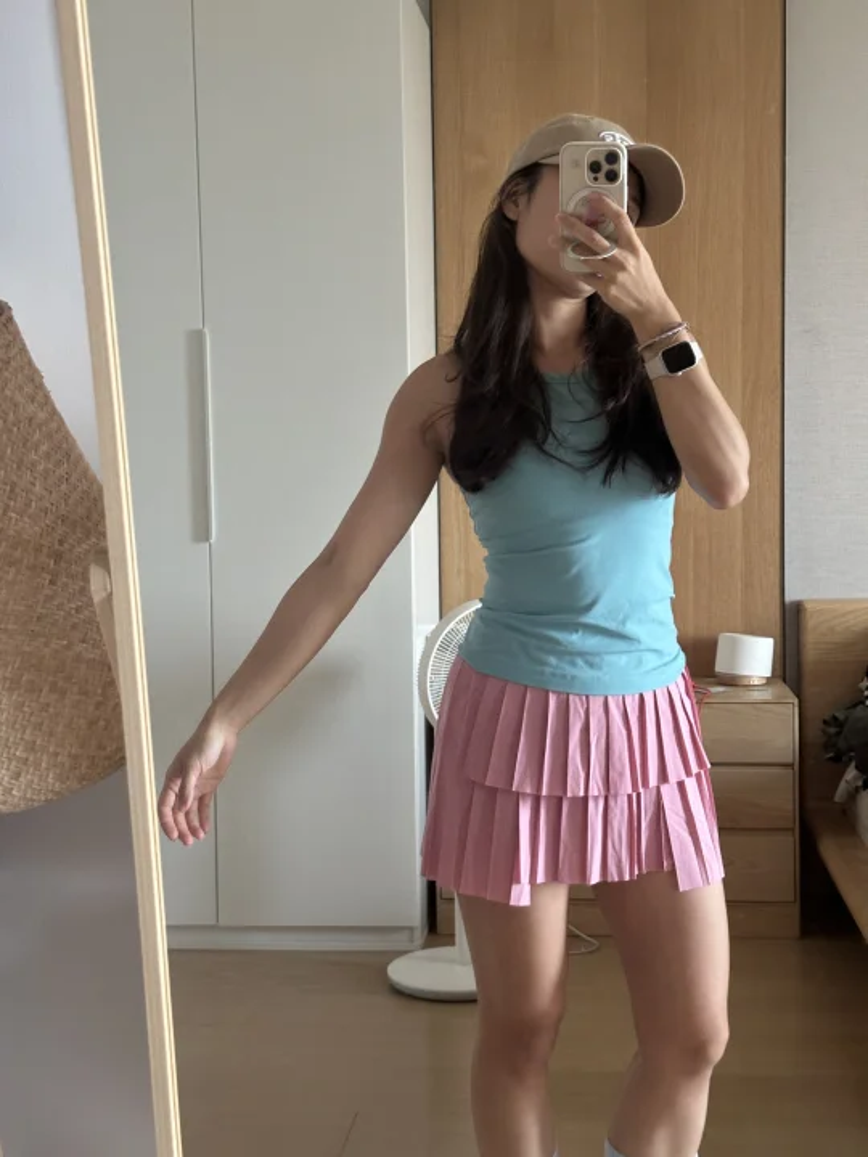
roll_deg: +2.0
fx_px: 1605
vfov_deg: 39.7
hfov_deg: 30.3
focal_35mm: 48
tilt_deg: -23.8
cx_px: 434
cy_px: 578
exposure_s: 1/60
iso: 200
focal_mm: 6.86
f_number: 1.78
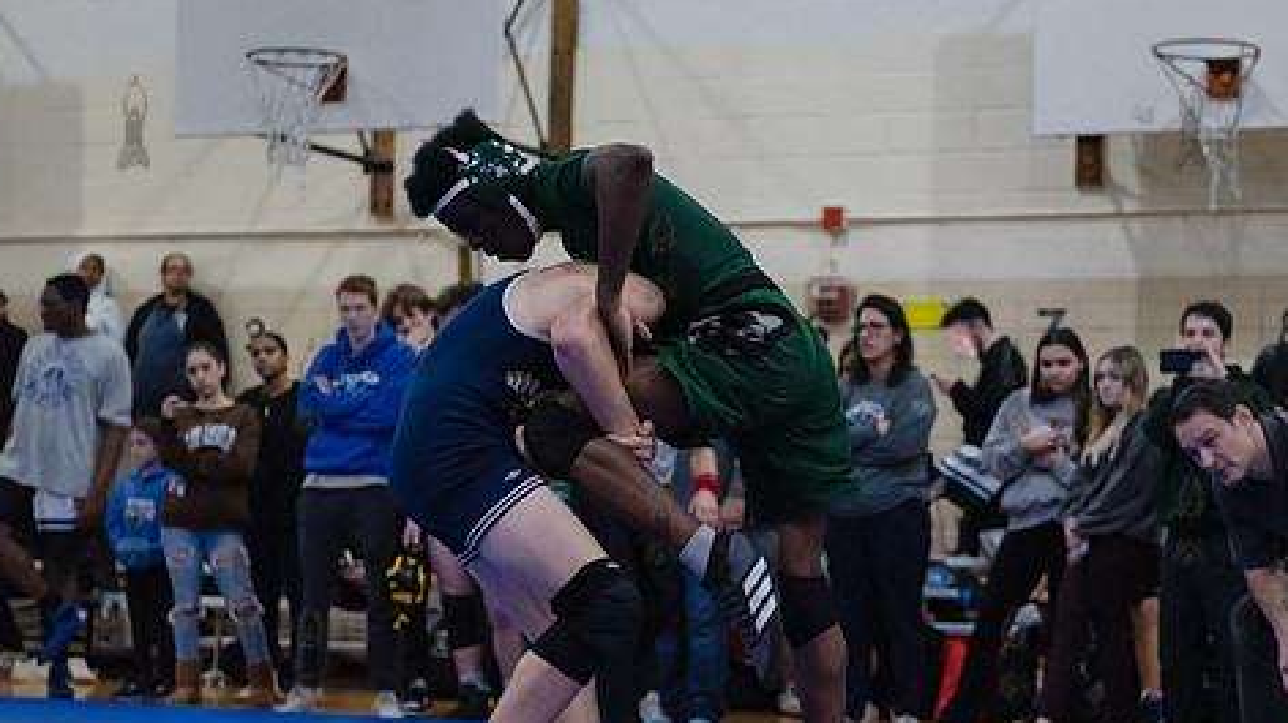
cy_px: 517
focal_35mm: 85
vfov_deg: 14.2
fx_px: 2902
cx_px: 660
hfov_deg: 25.0
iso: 8000
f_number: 3.2
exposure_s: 1/400
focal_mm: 66
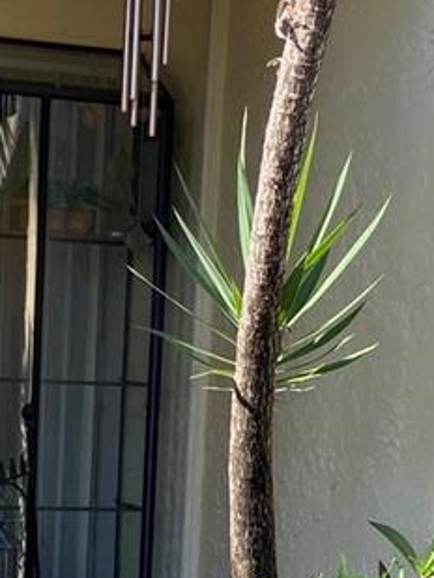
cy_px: 585
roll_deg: -2.5
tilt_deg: -8.0
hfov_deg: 14.5
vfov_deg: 18.9
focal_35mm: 101
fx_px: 1687
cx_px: 41
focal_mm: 4.25
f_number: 1.8
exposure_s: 1/449
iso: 32
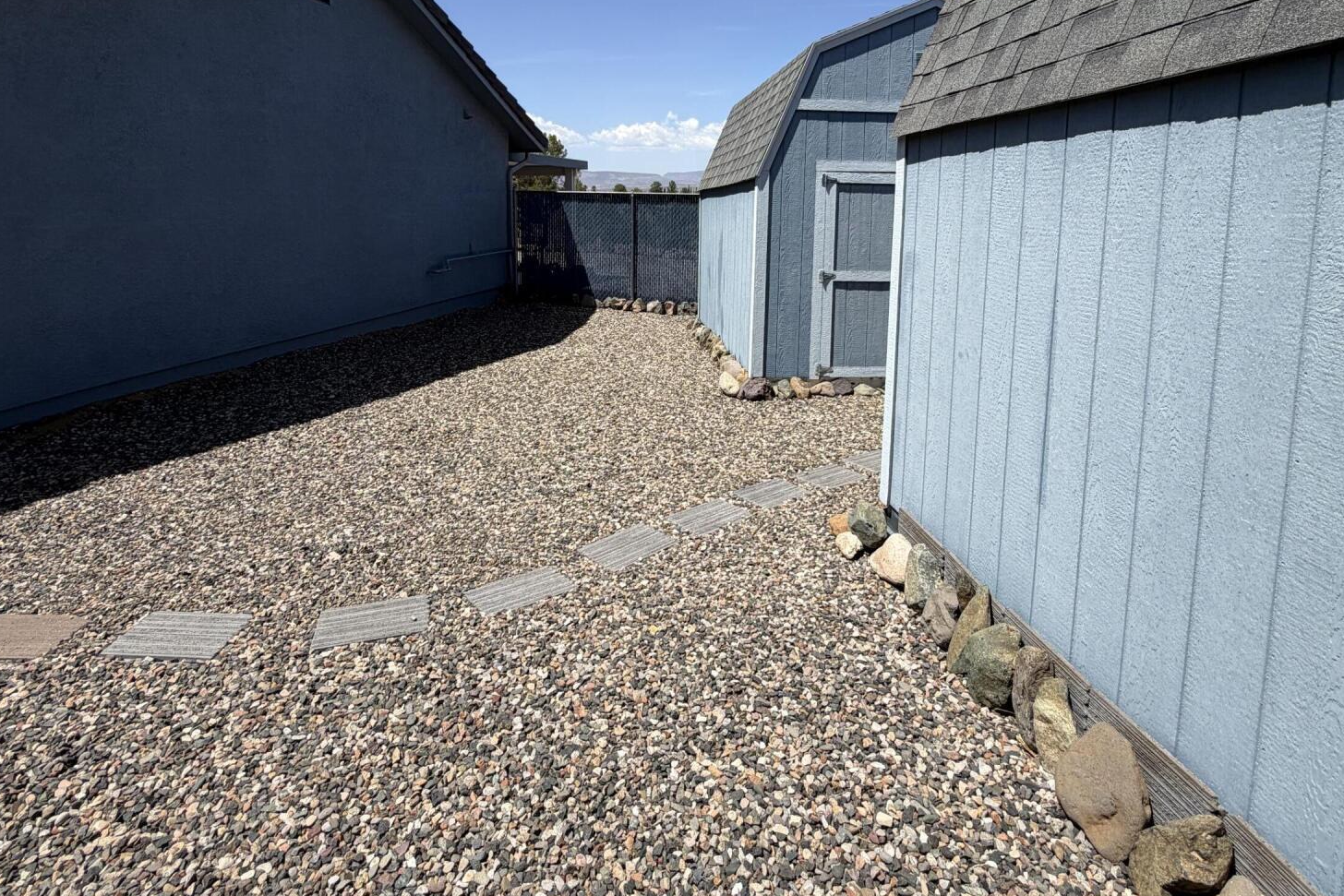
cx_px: 666
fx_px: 747
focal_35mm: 20
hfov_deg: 84.0
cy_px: 291
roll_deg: -0.4
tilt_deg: -7.7
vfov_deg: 60.3
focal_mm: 2.22
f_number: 2.2
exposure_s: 1/970
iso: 20
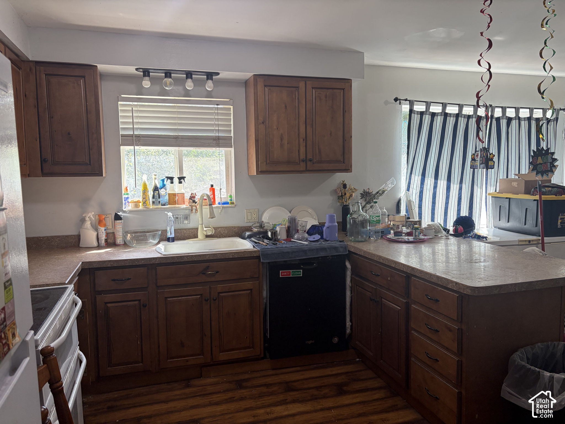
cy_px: 212
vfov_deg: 53.1
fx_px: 424
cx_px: 282
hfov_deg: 67.3
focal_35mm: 26
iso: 100
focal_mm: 5.96
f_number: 1.6
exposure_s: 1/120
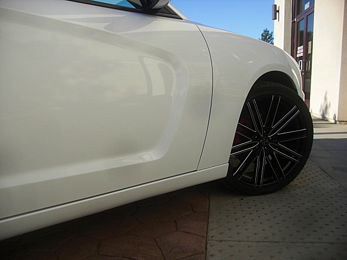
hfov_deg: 51.4
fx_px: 361
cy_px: 130
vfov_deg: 39.7
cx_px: 174
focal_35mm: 36
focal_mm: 6.3
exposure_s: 1/640
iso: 50
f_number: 2.8
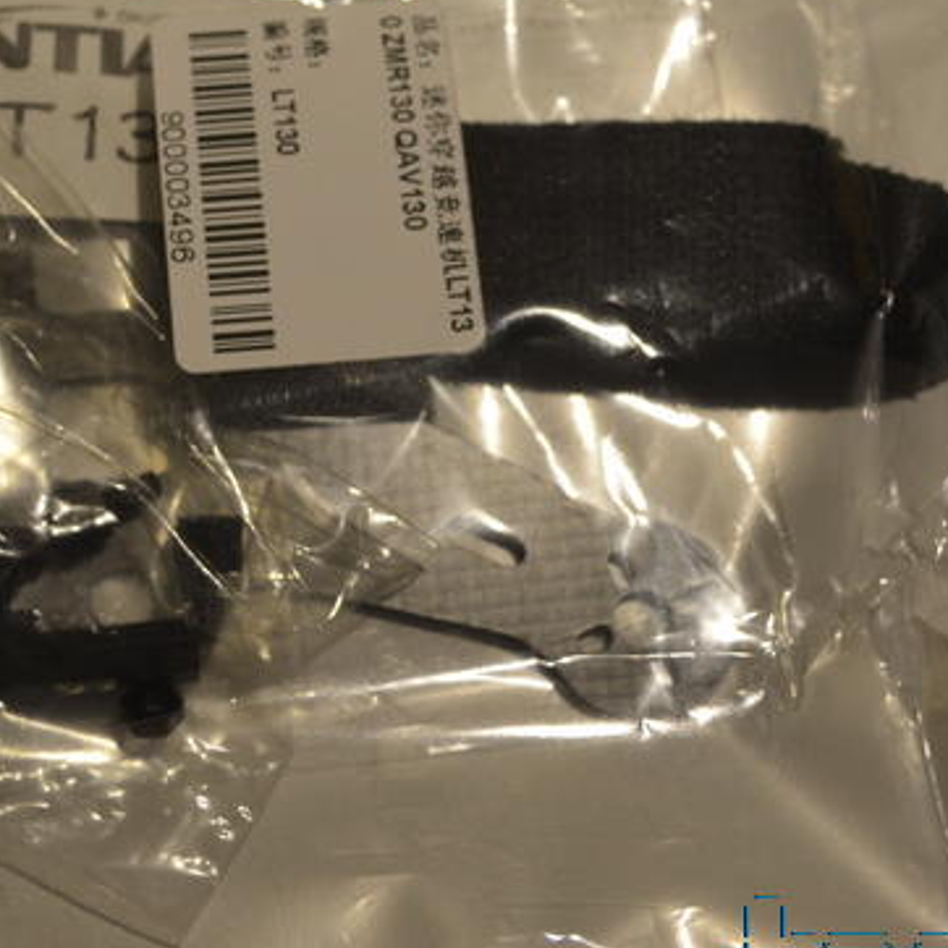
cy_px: 229
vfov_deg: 18.1
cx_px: 429
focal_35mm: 95
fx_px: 2949
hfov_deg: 18.3
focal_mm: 27
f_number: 5.6
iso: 400
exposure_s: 1/125
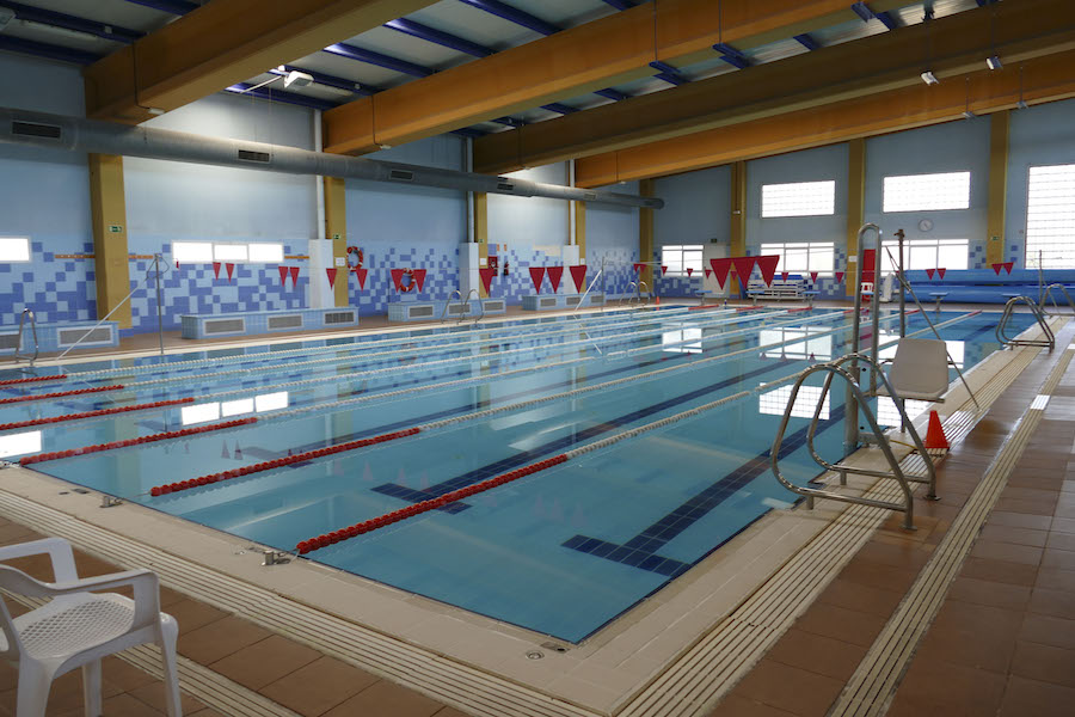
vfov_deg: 51.3
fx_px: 746
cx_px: 538
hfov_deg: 71.5
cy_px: 358
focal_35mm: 25
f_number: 2.8
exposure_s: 1/60
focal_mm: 9.12
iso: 160
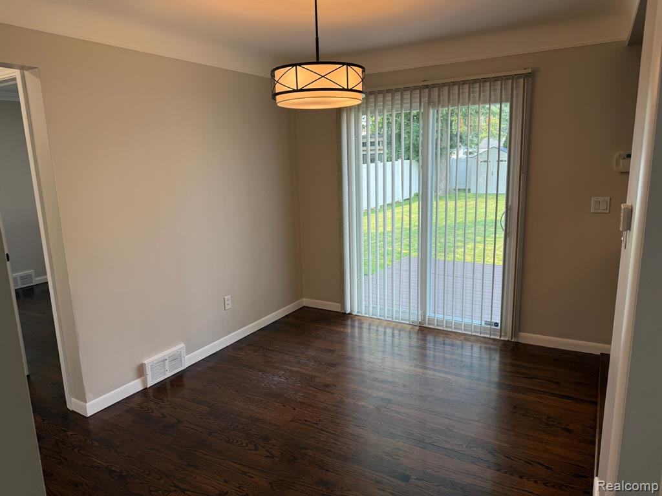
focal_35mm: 24
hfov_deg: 71.6
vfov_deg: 56.8
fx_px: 459
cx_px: 331
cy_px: 248
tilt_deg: -11.4
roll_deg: +1.9
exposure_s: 1/266
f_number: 1.78
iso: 100
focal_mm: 6.76
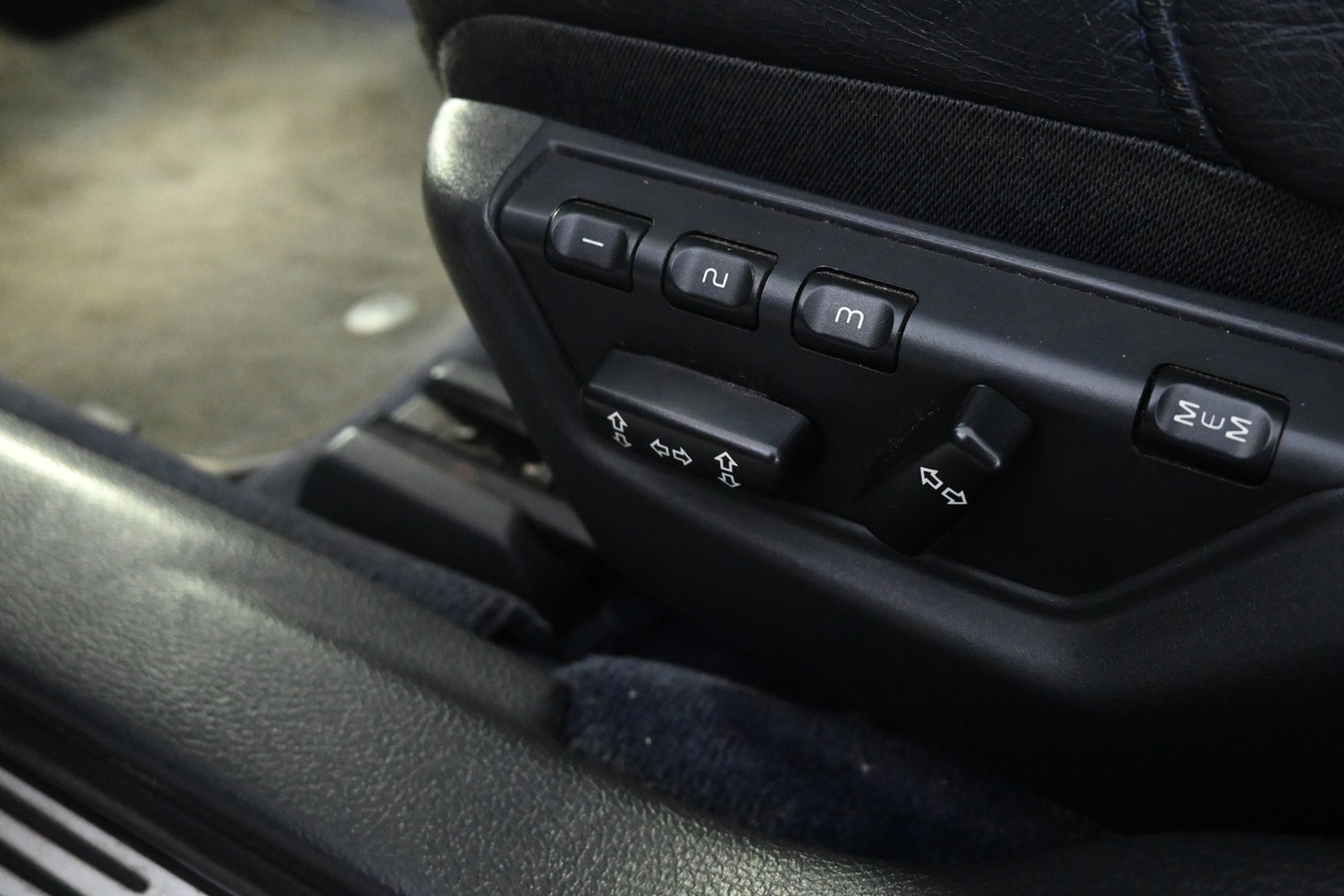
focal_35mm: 31
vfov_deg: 42.3
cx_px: 811
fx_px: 1157
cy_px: 403
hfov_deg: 59.8
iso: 4000
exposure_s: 1/60
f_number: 4
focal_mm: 16
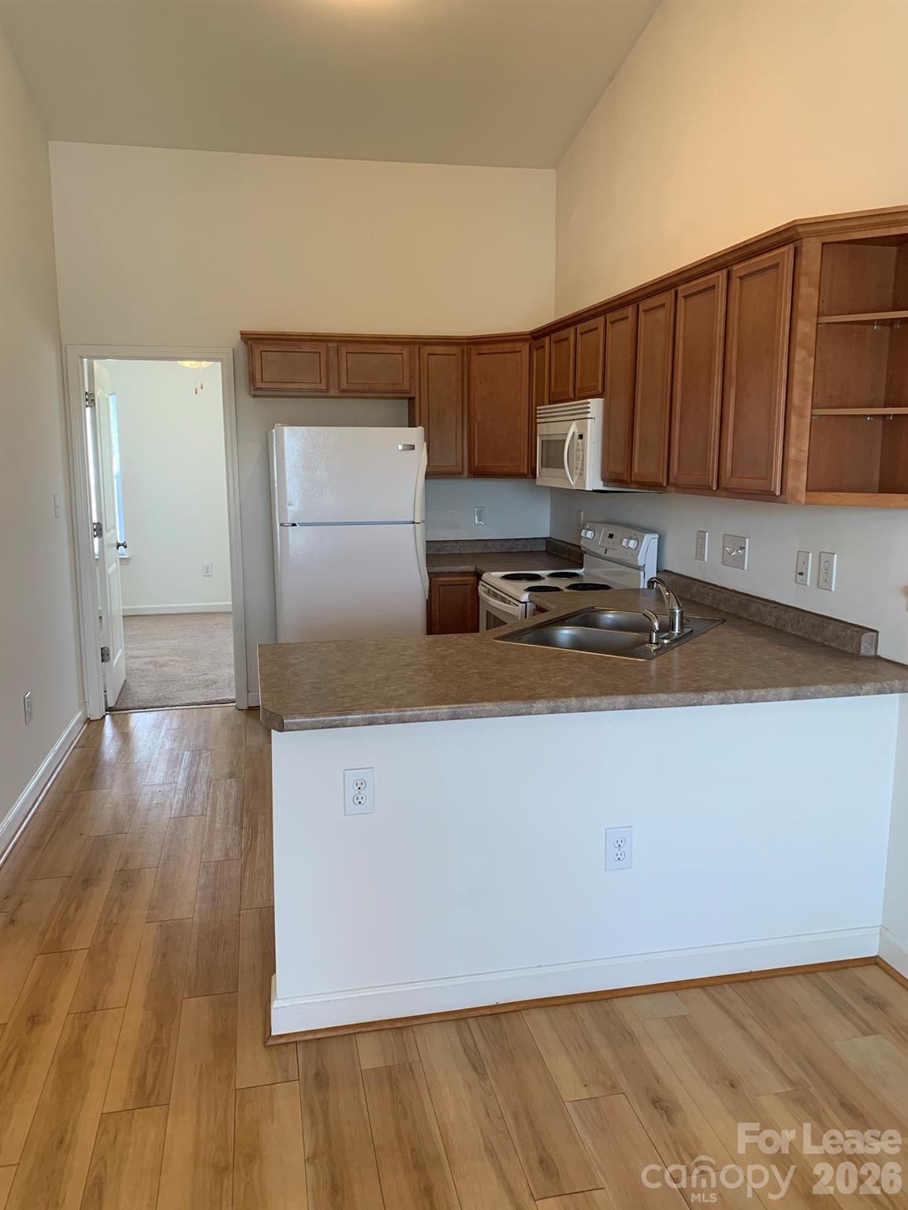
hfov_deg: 53.1
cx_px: 454
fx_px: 909
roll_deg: -0.4
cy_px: 605
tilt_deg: -9.4
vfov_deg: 67.3
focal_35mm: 26
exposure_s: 1/120
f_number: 1.8
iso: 100
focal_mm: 4.25
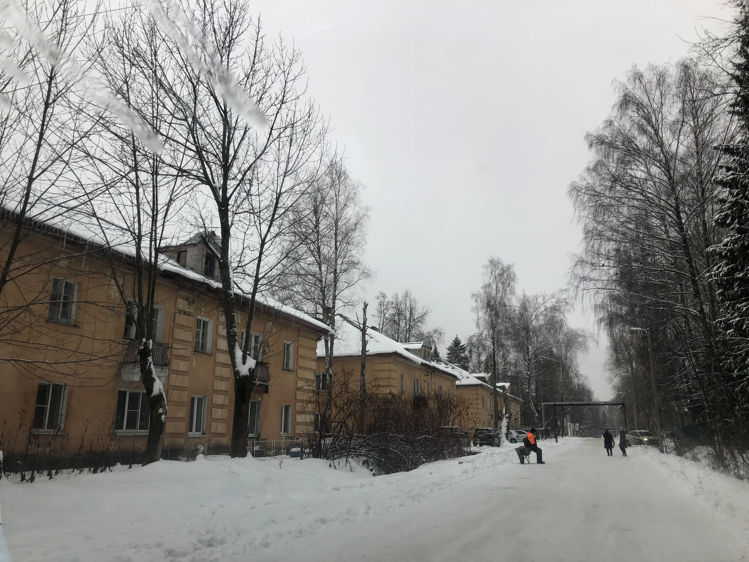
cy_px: 281
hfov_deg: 63.4
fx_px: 606
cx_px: 374
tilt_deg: +10.3
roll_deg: +2.4
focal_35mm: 28
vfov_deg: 49.7
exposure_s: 1/167
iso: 20
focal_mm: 3.99
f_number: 1.8
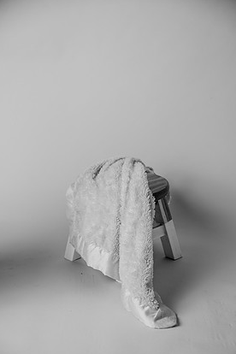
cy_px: 187
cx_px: 125
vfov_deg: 31.9
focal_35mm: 63
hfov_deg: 21.6
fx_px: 619
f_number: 4
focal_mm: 58
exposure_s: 1/160
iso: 100
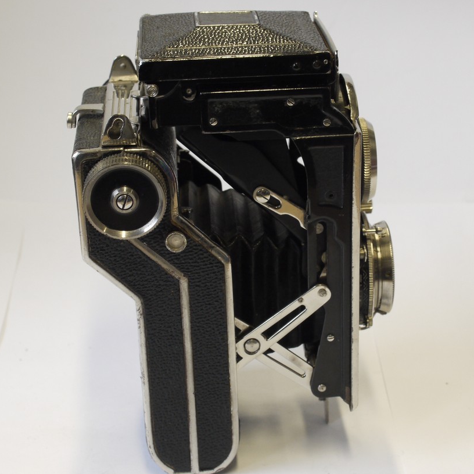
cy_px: 236
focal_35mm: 78
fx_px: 1208
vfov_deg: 22.2
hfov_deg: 22.2
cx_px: 262
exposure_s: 1/25
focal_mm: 30
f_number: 9
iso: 400
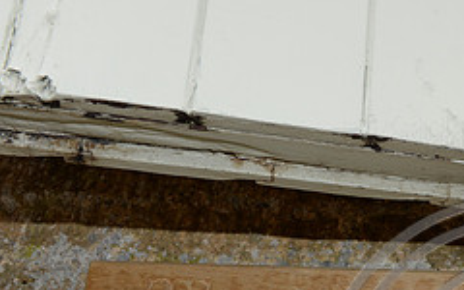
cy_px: 367
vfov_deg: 17.8
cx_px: 497
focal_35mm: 69
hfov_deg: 27.5
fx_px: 873
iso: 400
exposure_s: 1/250
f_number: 5.6
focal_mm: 28
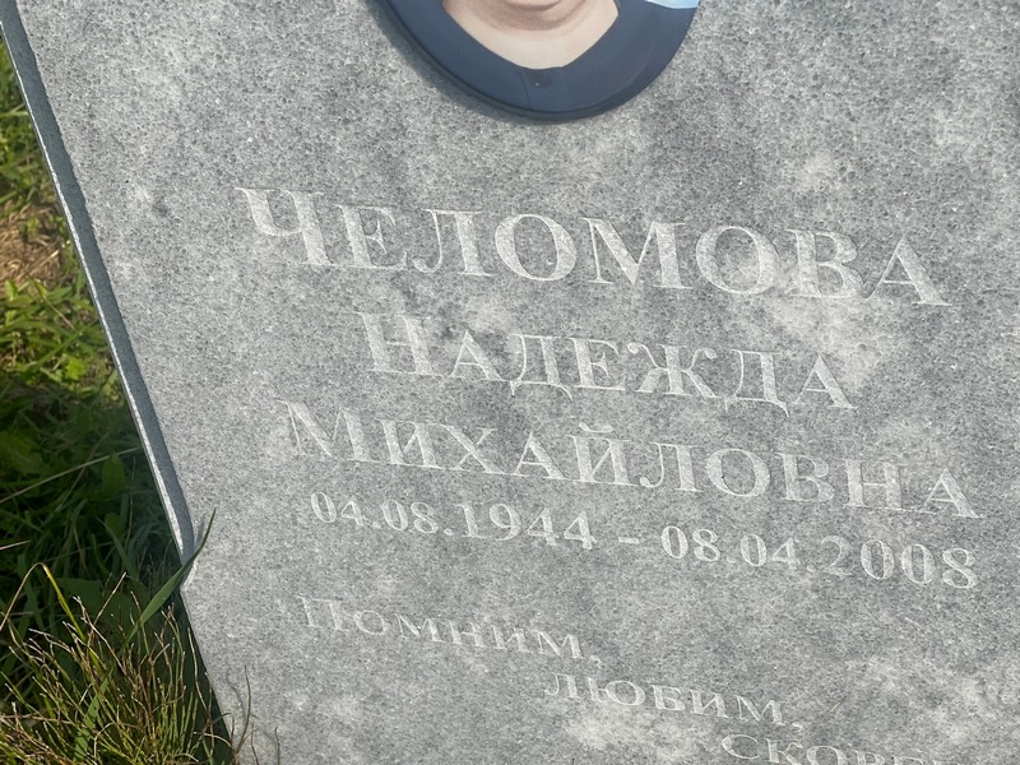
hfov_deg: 25.3
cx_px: 510
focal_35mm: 77
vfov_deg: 19.1
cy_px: 382
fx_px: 2269
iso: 32
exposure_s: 1/1248
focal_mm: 9
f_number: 2.8
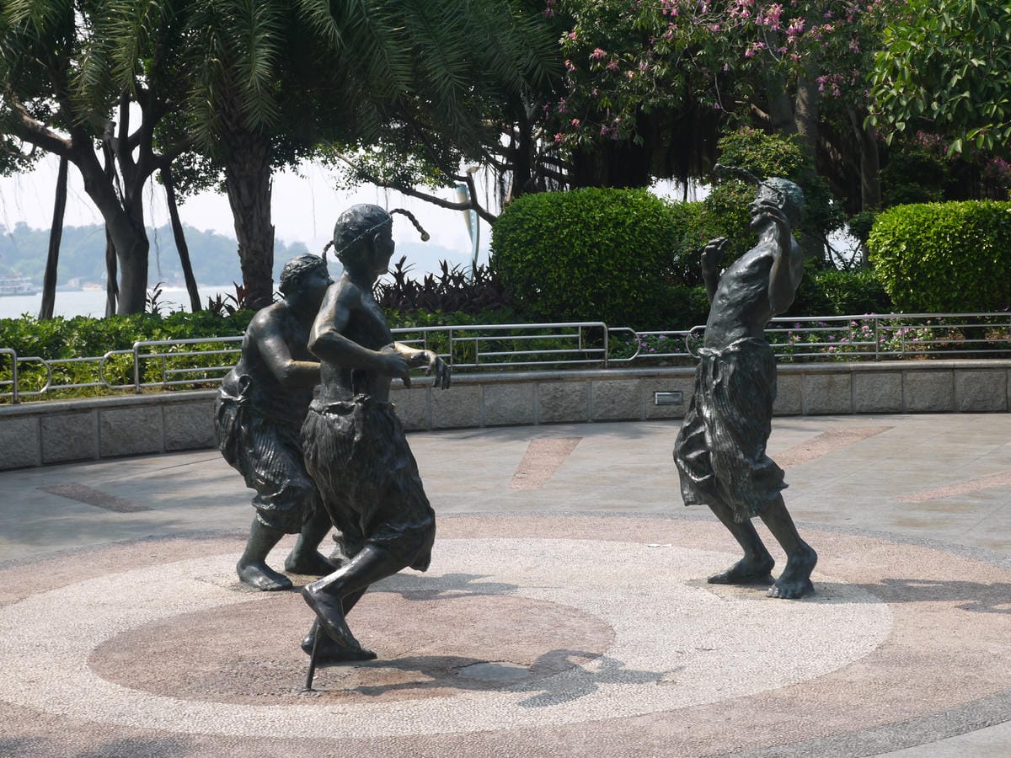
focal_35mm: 60
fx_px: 1752
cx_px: 506
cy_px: 379
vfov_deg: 24.4
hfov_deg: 32.2
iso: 160
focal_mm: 30
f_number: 8
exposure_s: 1/250
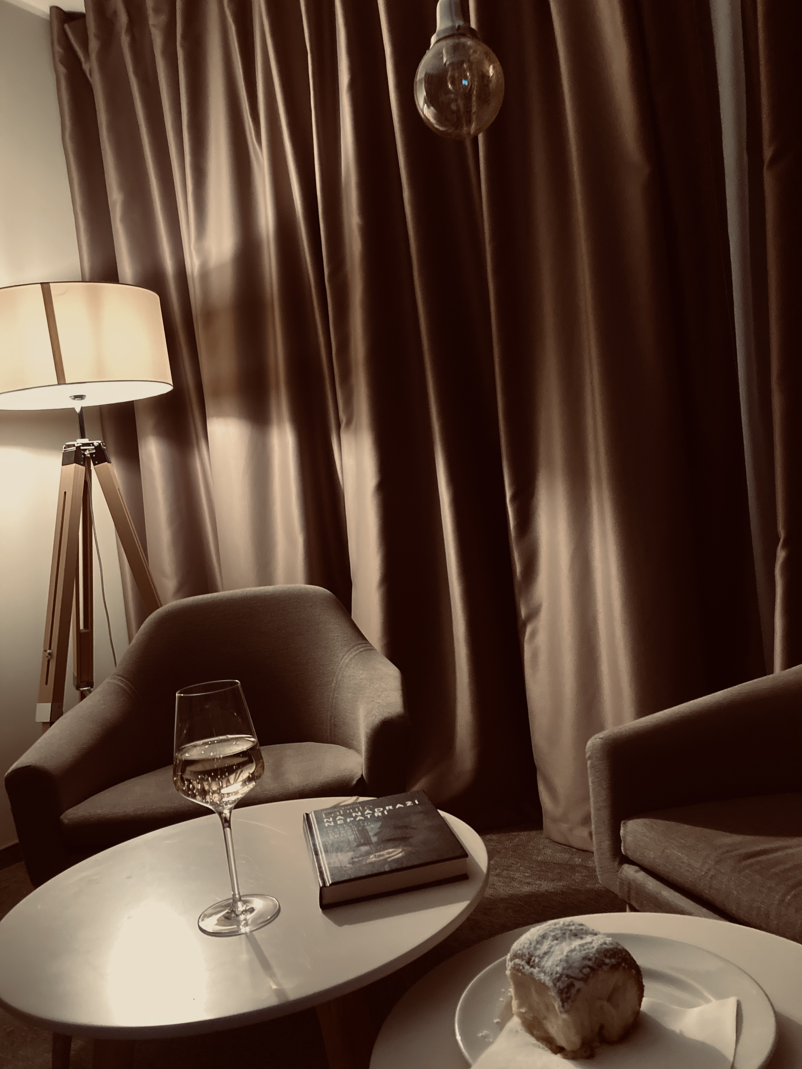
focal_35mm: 28
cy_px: 534
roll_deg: +6.2
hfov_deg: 49.7
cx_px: 401
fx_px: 865
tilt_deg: -1.5
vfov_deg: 63.4
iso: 500
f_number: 1.8
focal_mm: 3.99
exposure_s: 1/30
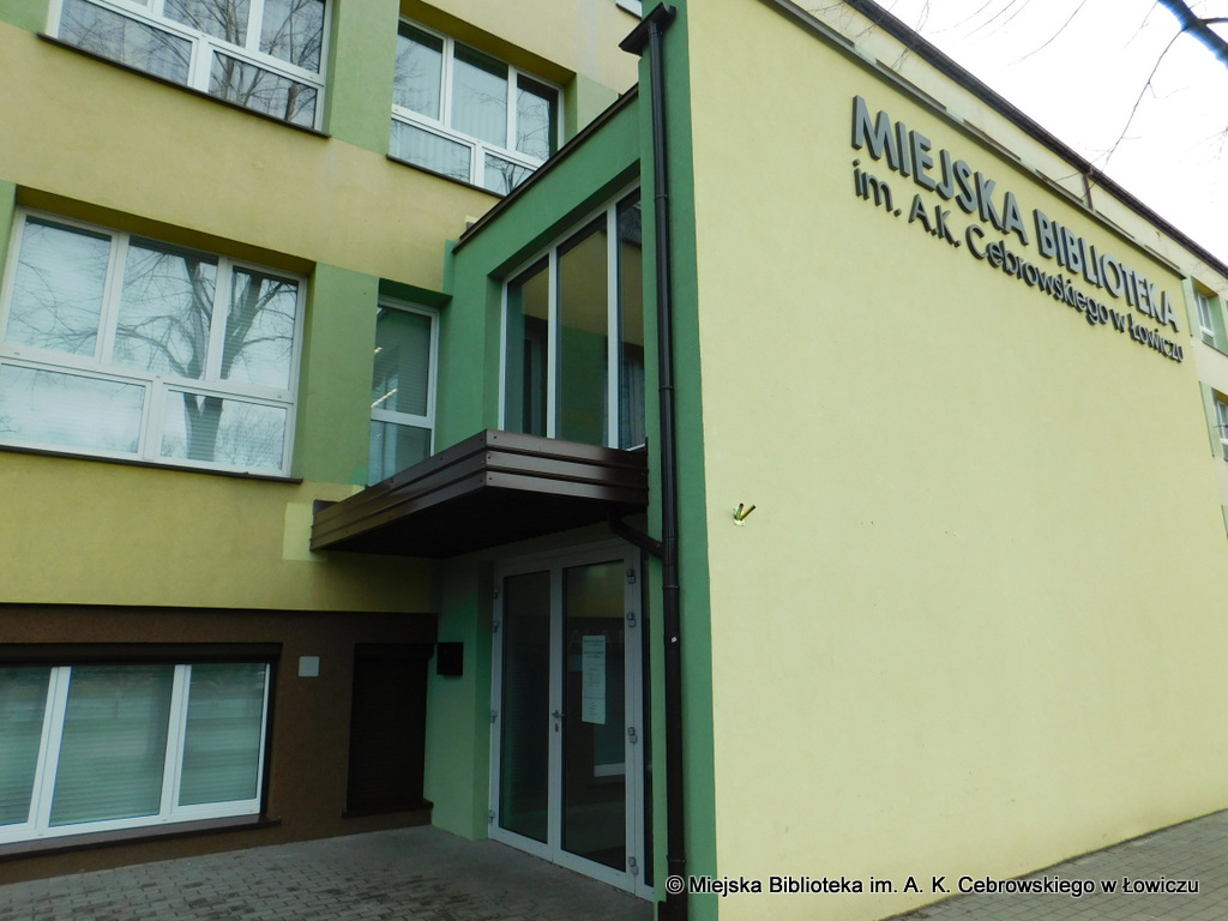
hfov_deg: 73.9
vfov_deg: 58.9
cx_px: 614
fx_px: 816
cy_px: 460
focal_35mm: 23
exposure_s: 1/250
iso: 125
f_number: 3
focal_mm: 4
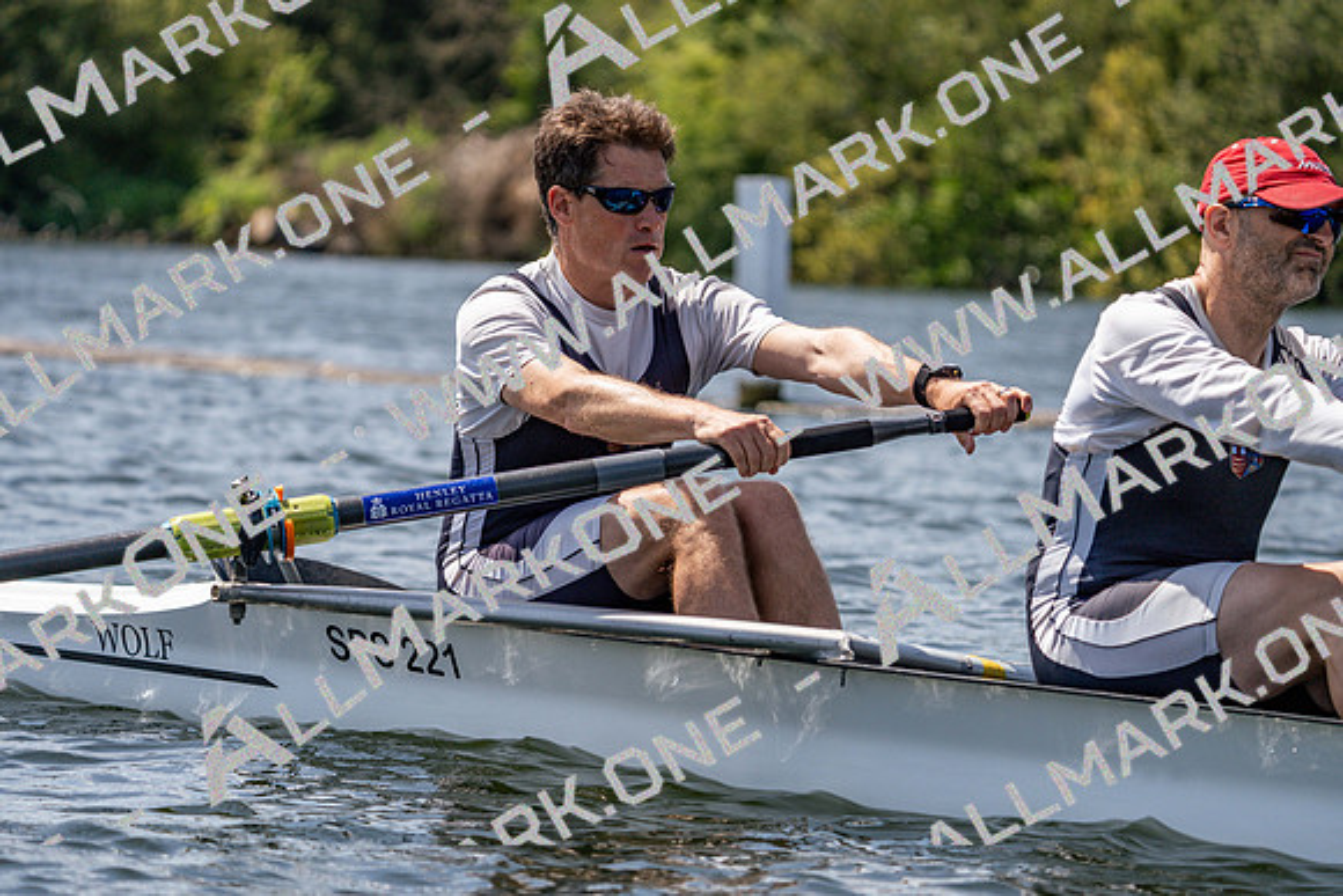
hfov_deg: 10.3
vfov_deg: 6.9
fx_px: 7463
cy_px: 448
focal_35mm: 200
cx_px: 672
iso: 250
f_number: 5.6
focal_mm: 200
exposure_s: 1/2000
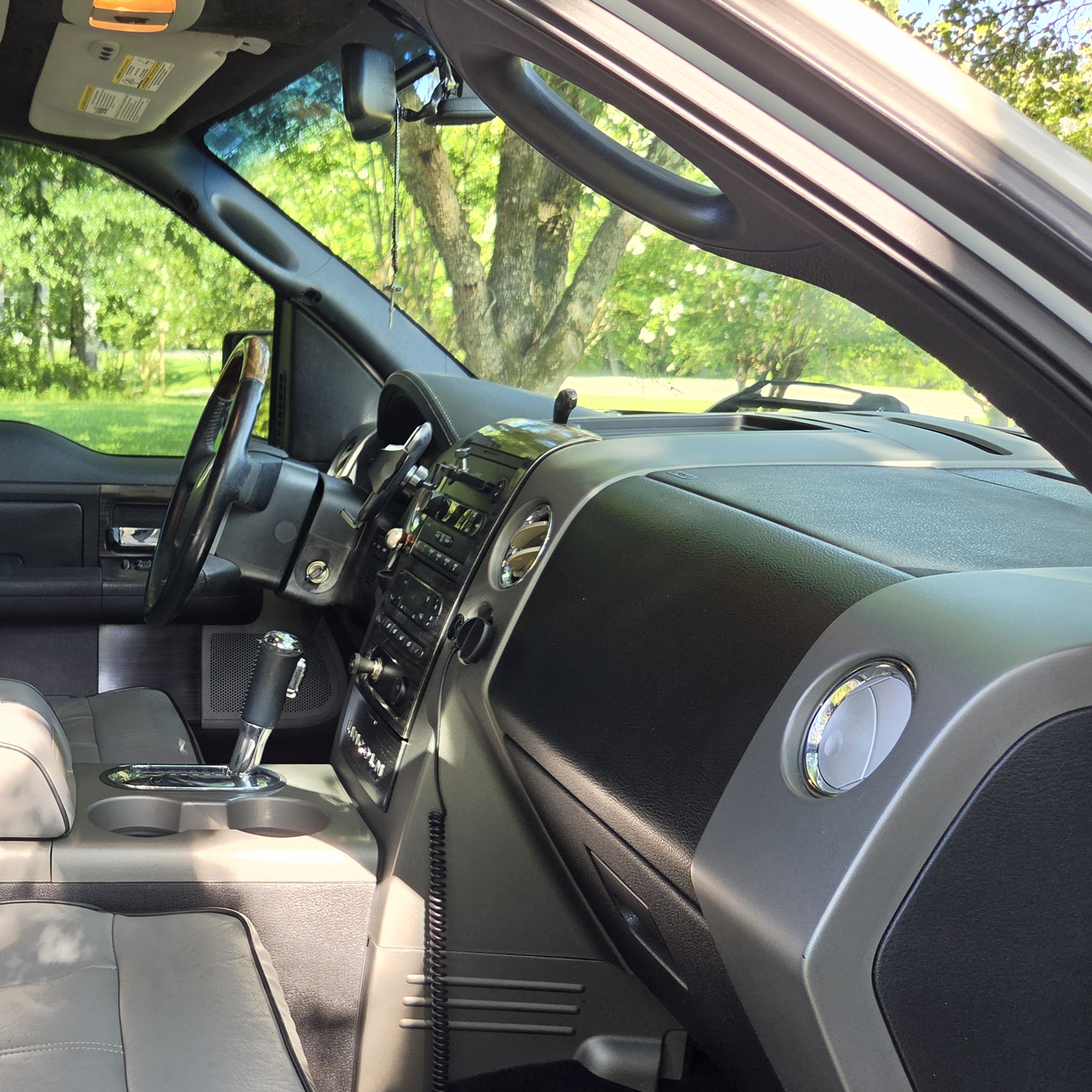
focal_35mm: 40
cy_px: 650
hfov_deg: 38.6
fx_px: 1428
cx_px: 82
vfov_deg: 41.7
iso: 80
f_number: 1.8
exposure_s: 1/180
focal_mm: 5.4
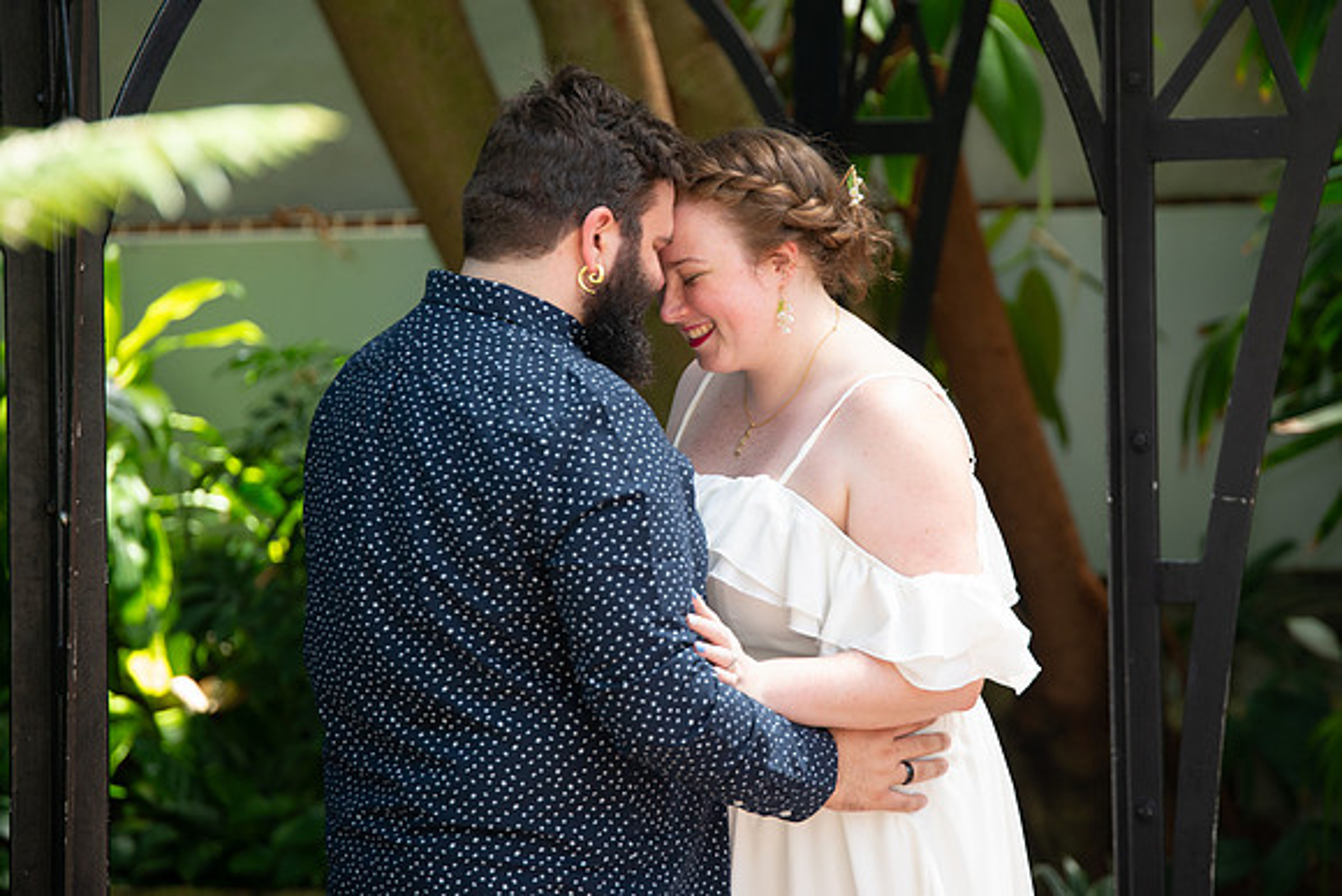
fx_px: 8631
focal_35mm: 231
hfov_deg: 8.9
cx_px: 767
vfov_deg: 5.9
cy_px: 426
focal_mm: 200
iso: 640
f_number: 4
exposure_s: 1/200
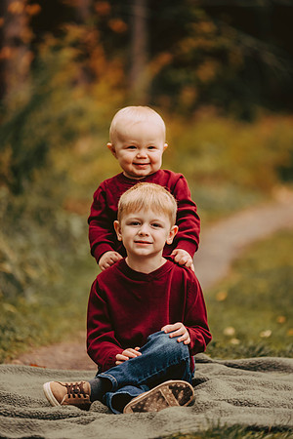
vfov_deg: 11.1
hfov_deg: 7.4
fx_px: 2258
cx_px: 146
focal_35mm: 185
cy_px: 220
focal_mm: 185
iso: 1250
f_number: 3.2
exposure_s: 1/250
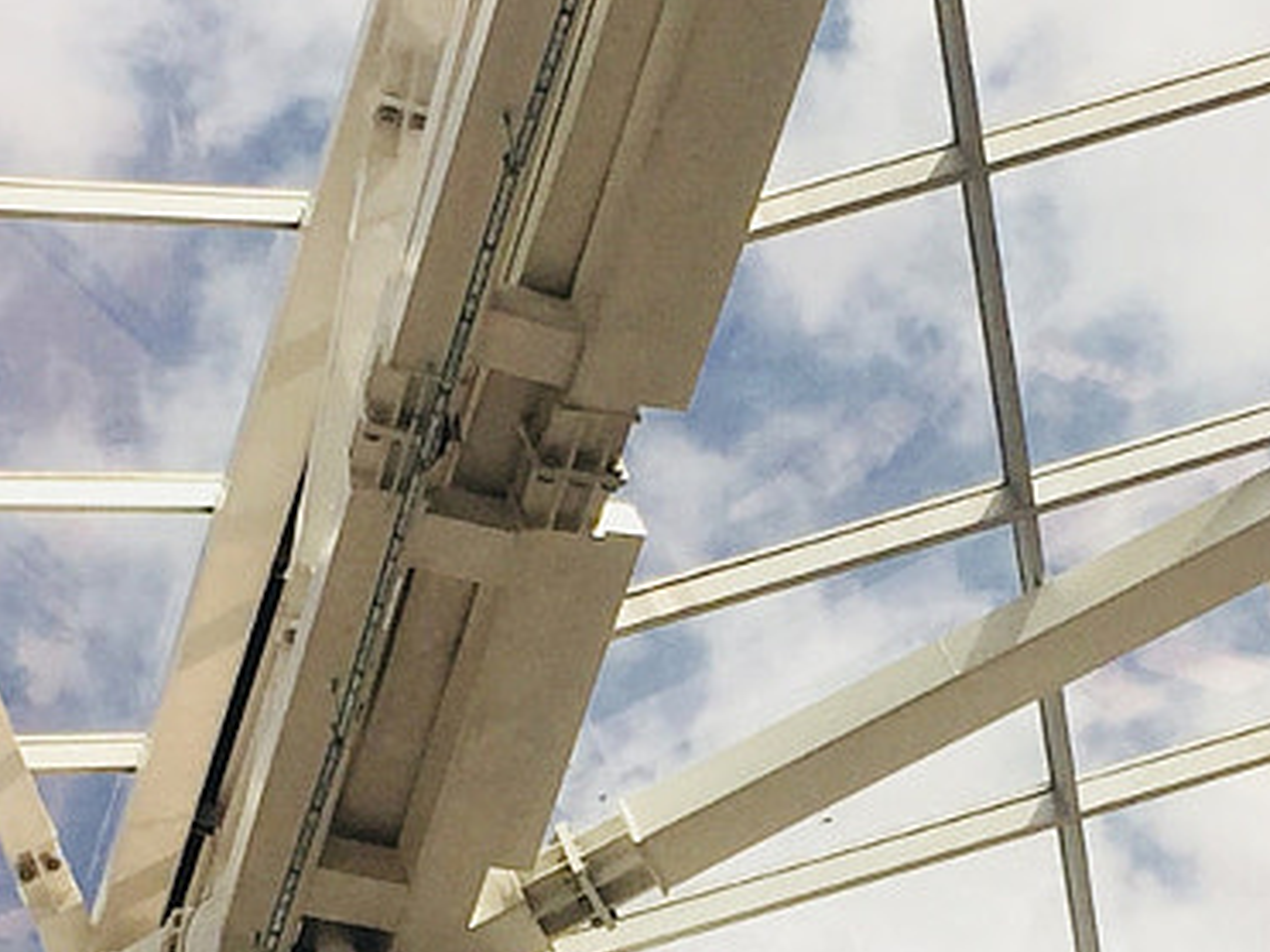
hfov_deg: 15.8
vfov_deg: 11.7
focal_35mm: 125
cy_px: 1062
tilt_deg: +48.2
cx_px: 763
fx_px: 4585
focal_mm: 4.15
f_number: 2.2
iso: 32
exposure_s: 1/3300
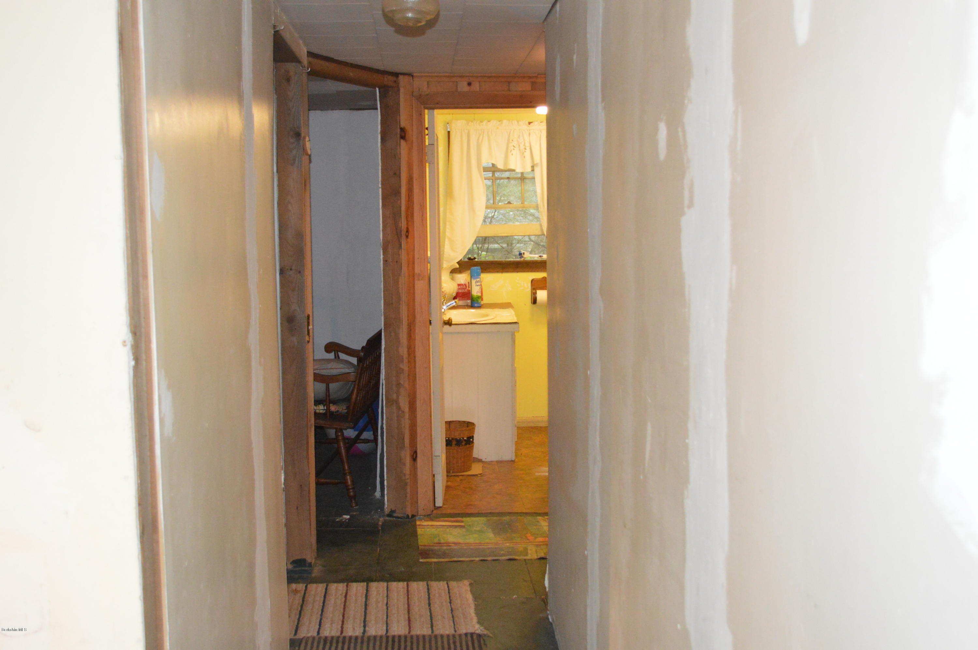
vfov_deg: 30.8
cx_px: 489
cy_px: 325
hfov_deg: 45.0
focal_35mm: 44
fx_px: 1181
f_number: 4.5
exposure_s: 1/60
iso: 2800
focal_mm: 29
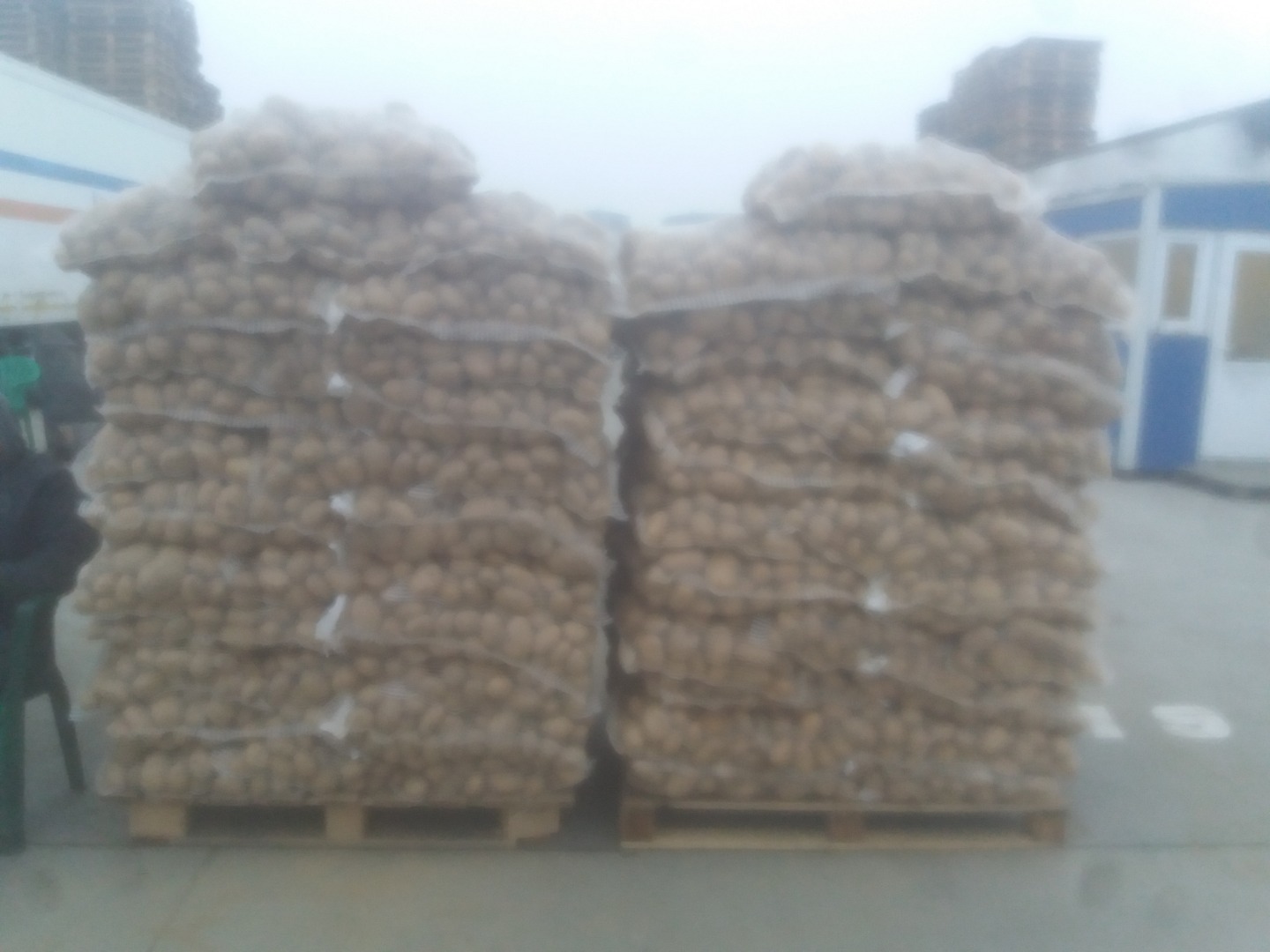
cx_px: 635
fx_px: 1027
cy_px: 476
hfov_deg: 63.4
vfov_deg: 49.7
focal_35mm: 28
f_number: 1.9
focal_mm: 3.7
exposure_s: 1/33
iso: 160
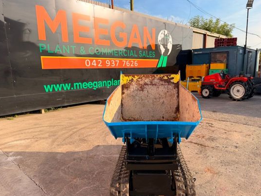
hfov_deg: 65.2
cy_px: 109
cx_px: 142
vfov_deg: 51.3
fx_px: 204
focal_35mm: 27
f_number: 1.78
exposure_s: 1/1949
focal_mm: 6.76
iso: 80
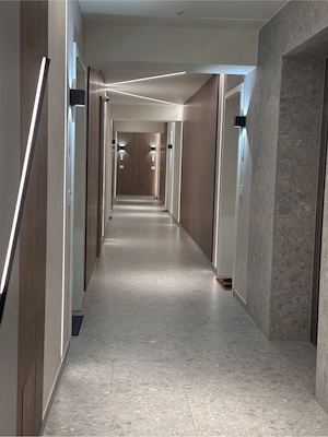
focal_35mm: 48
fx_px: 606
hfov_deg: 30.3
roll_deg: -1.9
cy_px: 218
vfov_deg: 39.7
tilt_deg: -4.3
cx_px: 164
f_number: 1.78
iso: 80
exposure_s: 1/87
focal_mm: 6.86
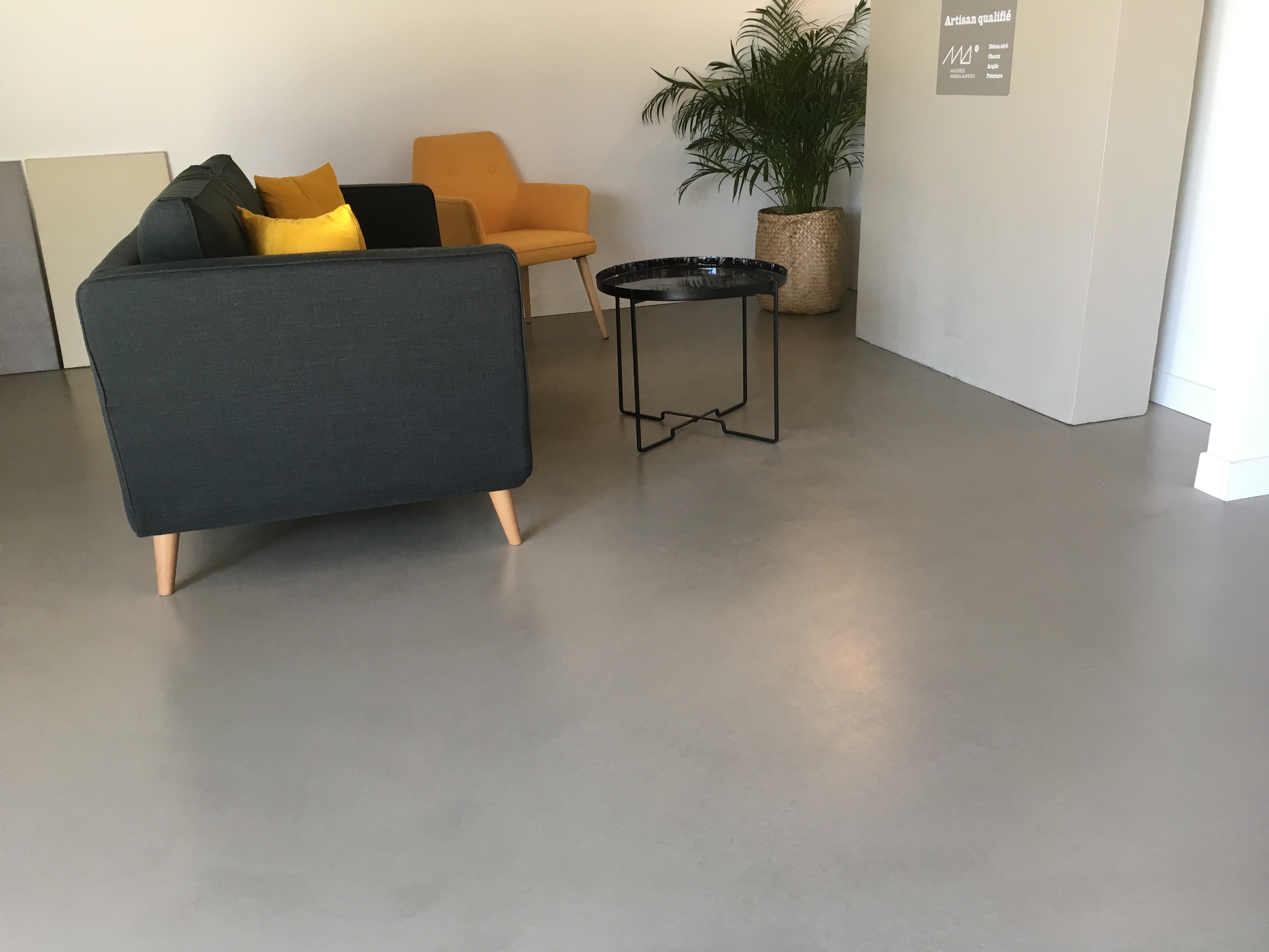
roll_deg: +2.3
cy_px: 476
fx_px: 1063
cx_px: 634
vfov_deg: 48.2
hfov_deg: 61.7
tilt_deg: -20.7
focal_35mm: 29
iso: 40
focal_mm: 4.15
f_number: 2.2
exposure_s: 1/33
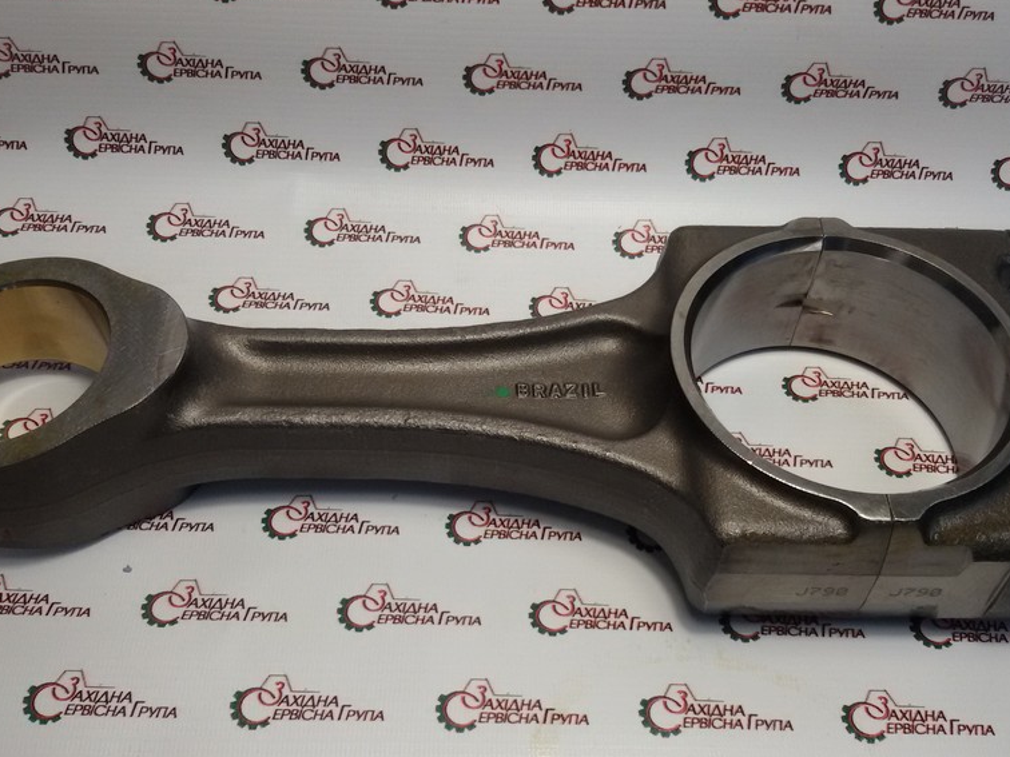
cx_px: 501
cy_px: 406
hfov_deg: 45.8
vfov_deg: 35.1
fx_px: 1196
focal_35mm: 41
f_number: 2.4
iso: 80
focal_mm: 2.93
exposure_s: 1/100
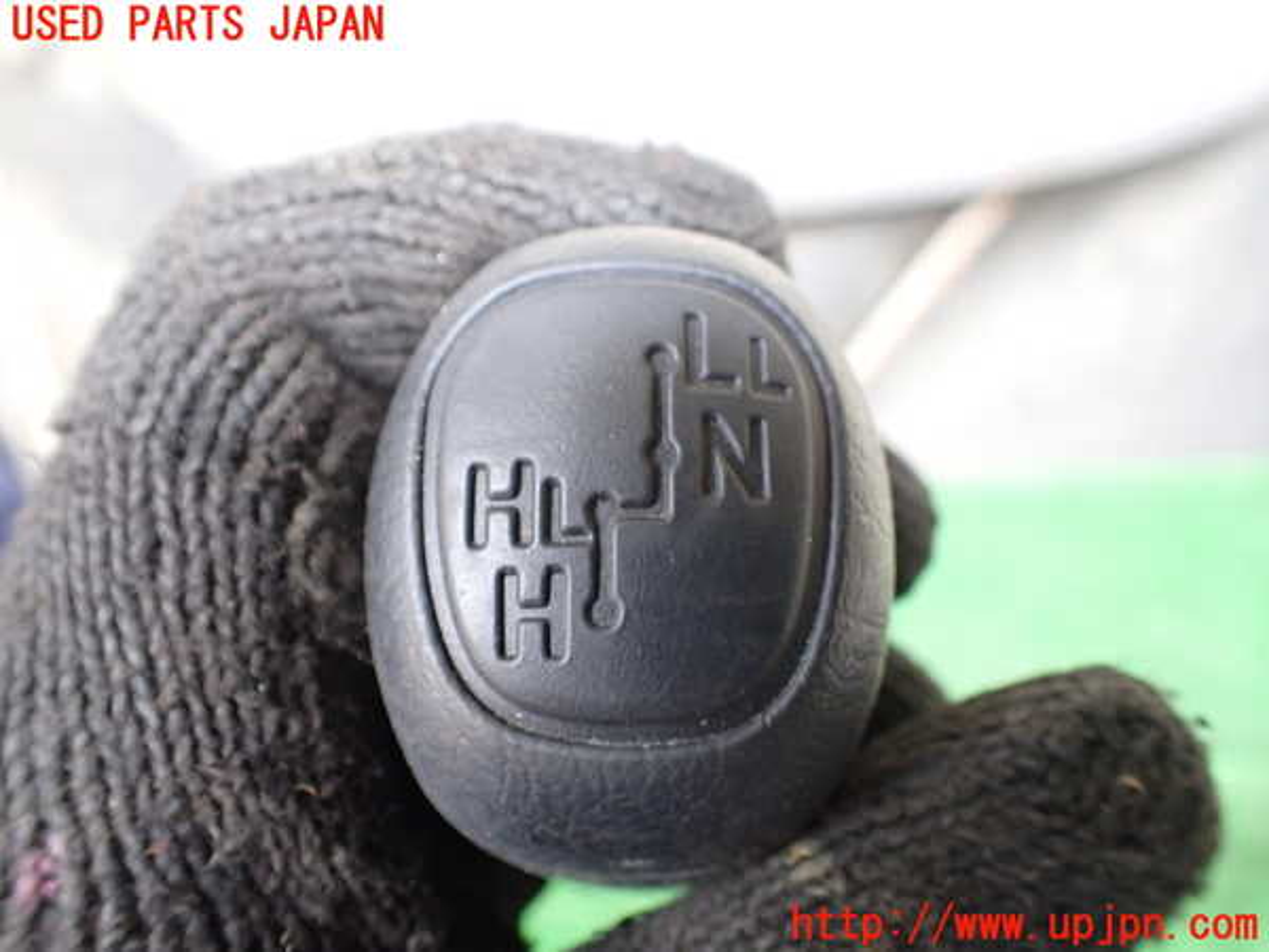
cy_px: 476
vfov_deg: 46.8
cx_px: 634
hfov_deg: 60.0
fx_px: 1100
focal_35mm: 30
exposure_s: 1/125
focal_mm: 5.4
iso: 500
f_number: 2.3
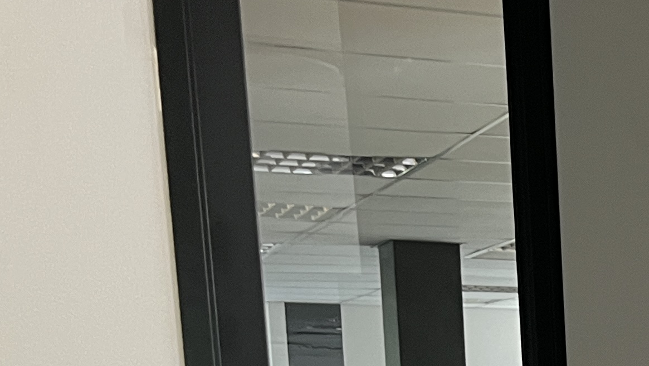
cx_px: 838
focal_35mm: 98
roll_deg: +0.5
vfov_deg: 11.0
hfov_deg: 20.0
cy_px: 774
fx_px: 1687
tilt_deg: -11.4
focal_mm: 5.1
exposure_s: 1/50
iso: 100
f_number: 1.6
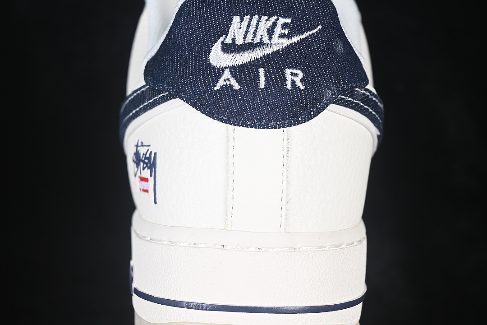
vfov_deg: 18.2
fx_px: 1015
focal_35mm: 75
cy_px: 162
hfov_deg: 27.0
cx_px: 244
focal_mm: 50
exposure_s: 1/80
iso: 160
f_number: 7.1
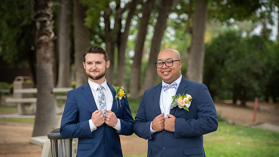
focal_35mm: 97
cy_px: 89
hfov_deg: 22.0
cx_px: 139
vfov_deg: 12.5
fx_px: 718
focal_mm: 92
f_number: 2.8
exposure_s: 1/800
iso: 640
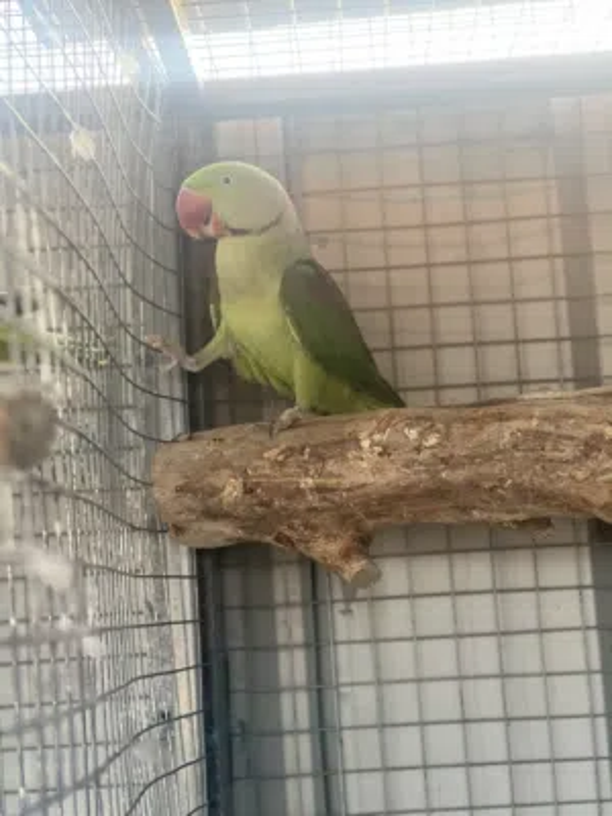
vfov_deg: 25.3
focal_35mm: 77
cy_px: 408
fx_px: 1815
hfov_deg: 19.1
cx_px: 306
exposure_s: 1/40
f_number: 2.8
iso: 250
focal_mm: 9
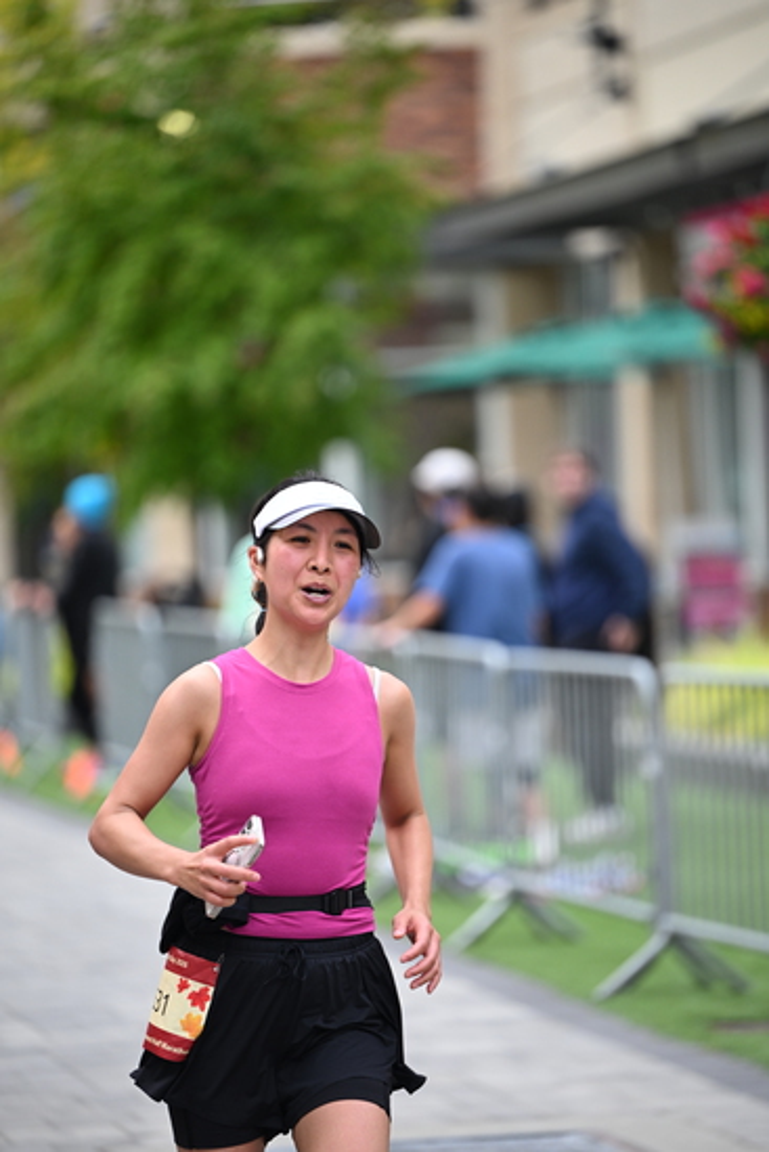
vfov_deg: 11.7
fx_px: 5603
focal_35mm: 175
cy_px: 576
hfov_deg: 7.9
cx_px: 384
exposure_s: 1/2000
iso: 640
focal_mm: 175
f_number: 2.8
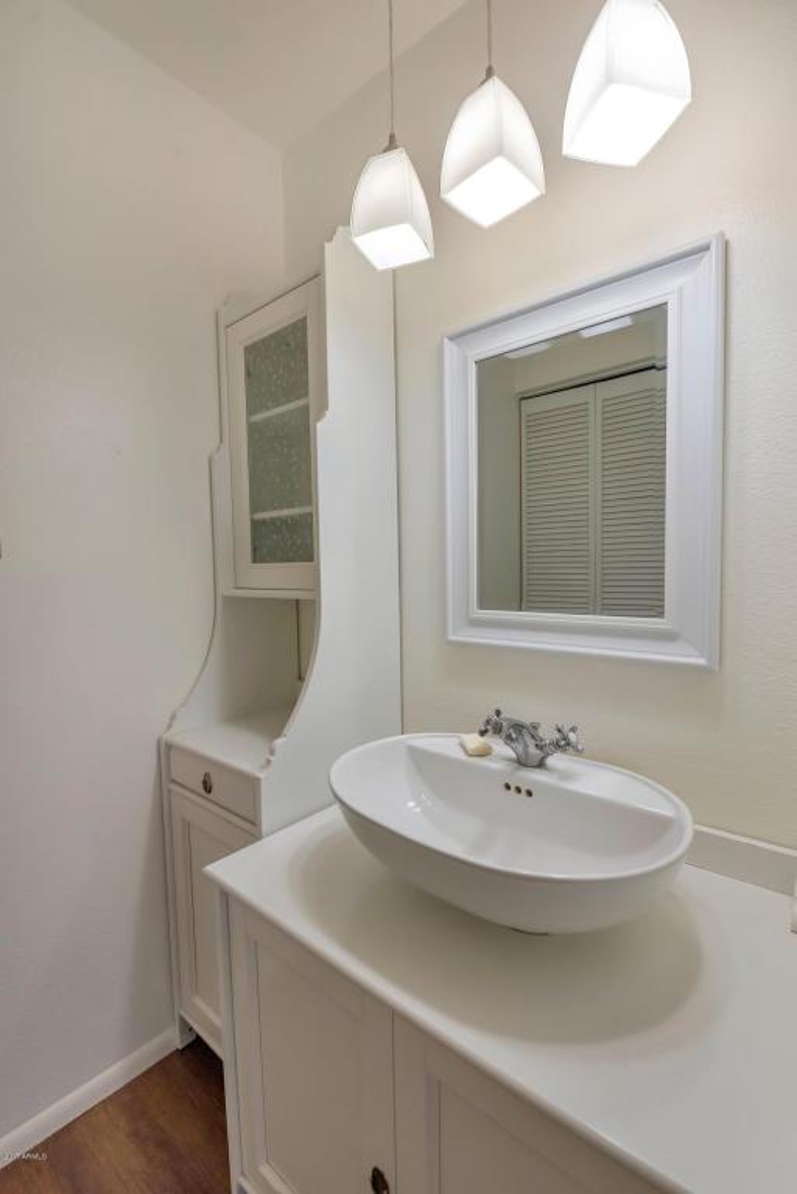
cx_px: 398
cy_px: 597
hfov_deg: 77.4
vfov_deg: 100.4
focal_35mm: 15
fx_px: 498
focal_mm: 15
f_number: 6.3
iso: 2000
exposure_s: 1/100
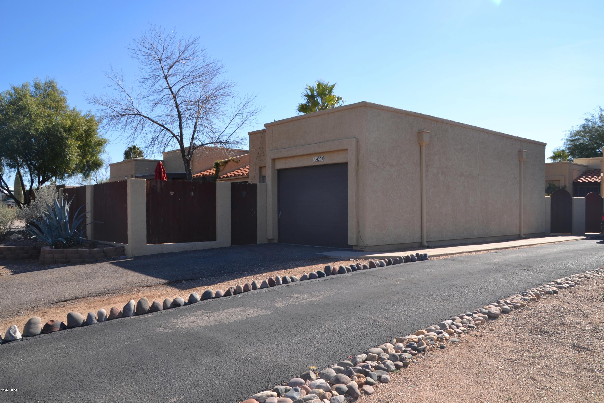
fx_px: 453
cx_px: 302
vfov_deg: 47.9
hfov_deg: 67.4
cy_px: 202
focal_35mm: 27
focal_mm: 18
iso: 100
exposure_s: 1/200
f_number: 9
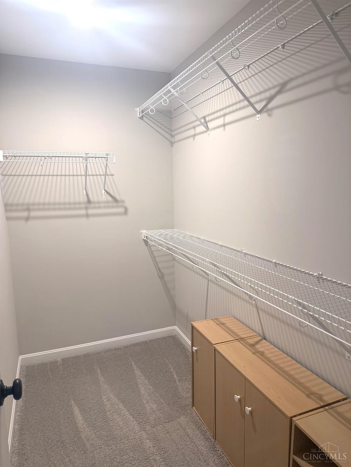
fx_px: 324
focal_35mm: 24
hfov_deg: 56.8
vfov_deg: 71.6
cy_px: 234
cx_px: 176
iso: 160
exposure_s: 1/60
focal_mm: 6.76
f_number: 1.78
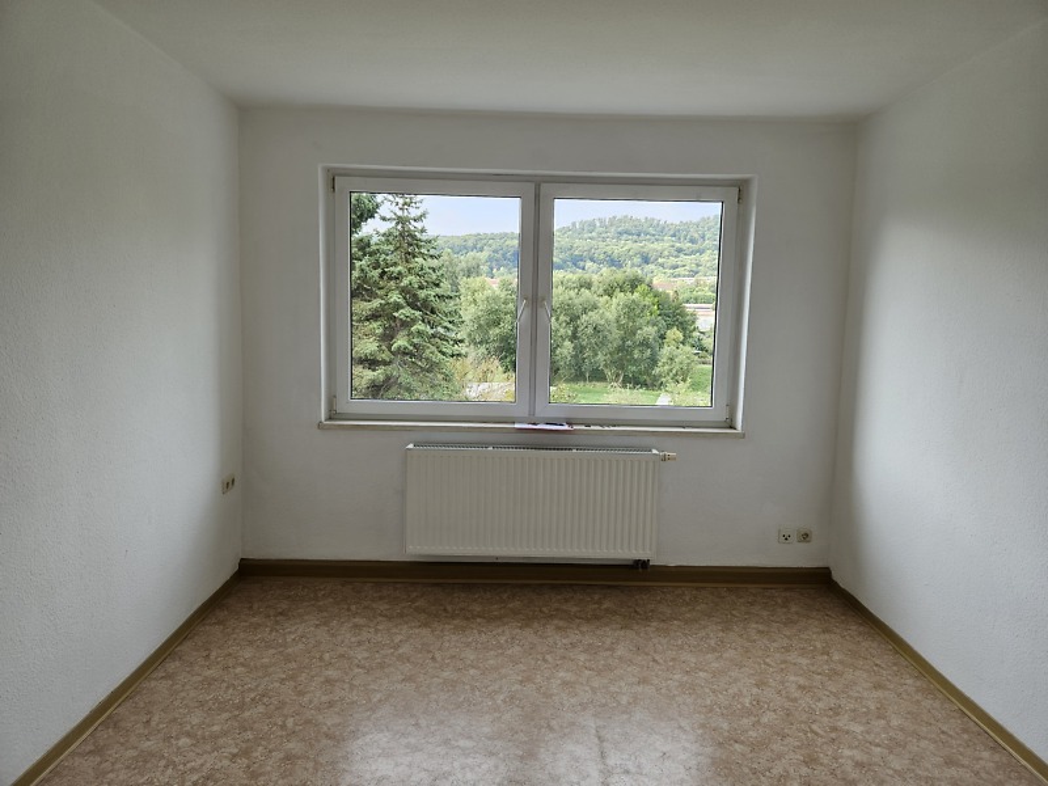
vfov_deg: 58.9
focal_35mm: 23
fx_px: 696
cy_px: 393
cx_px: 524
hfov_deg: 73.9
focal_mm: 5.4
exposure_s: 1/180
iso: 50
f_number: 1.8
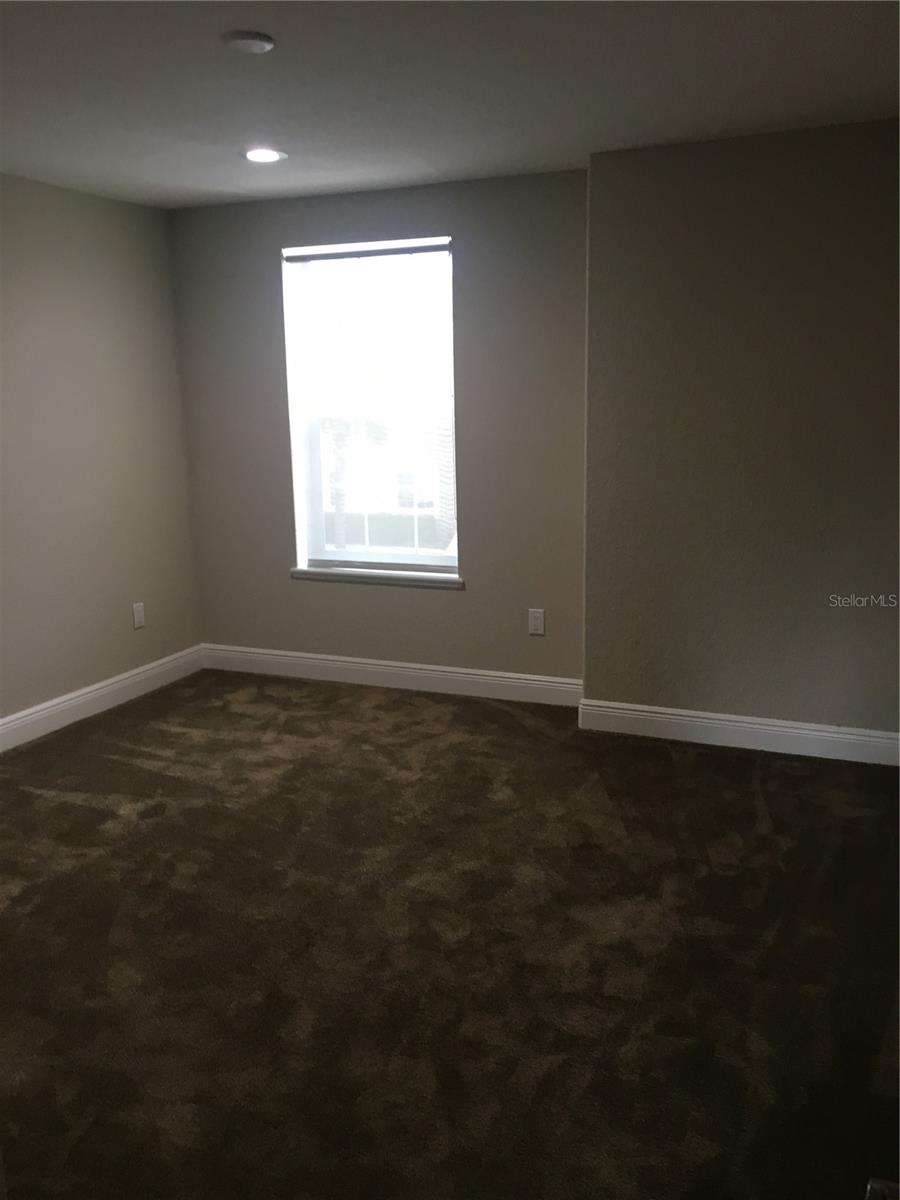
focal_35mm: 29
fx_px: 1005
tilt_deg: -11.2
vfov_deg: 61.7
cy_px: 600
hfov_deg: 48.2
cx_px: 450
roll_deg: +0.8
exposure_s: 1/30
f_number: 2.2
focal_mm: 4.15
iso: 64
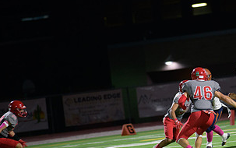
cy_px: 93
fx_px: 2511
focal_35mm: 390
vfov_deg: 3.4
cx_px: 190
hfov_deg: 5.4
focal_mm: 200
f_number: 2.8
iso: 1600
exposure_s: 1/250
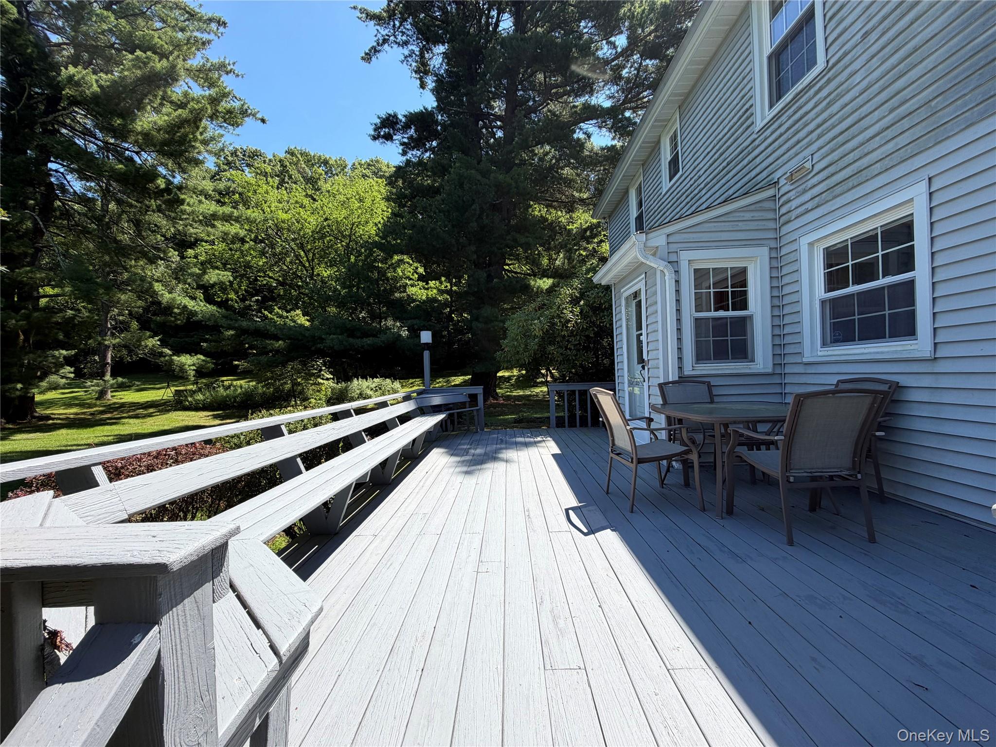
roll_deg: +2.1
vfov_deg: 85.7
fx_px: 403
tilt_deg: +0.2
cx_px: 498
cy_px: 374
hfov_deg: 102.1
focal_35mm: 14
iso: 32
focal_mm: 2.22
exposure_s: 1/770
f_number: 2.2
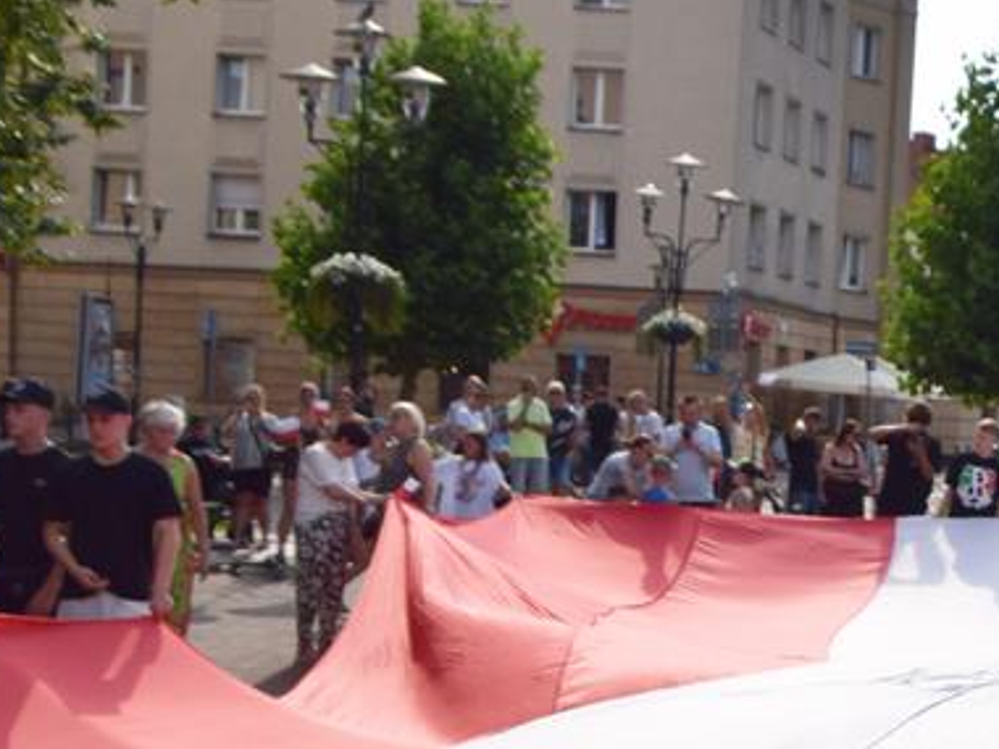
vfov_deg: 17.7
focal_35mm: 82
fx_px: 2366
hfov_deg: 20.9
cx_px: 1414
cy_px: 668
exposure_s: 1/320
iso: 100
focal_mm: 18
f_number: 9
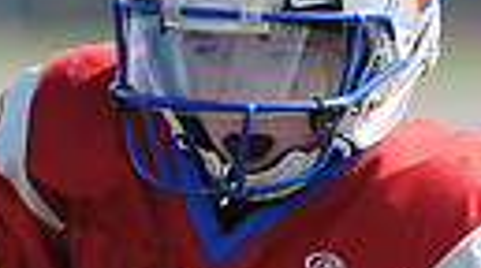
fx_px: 26989
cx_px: 129
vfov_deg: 0.6
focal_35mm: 2120
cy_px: 901
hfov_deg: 1.0
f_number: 6.3
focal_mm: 300
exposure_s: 1/500
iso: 200
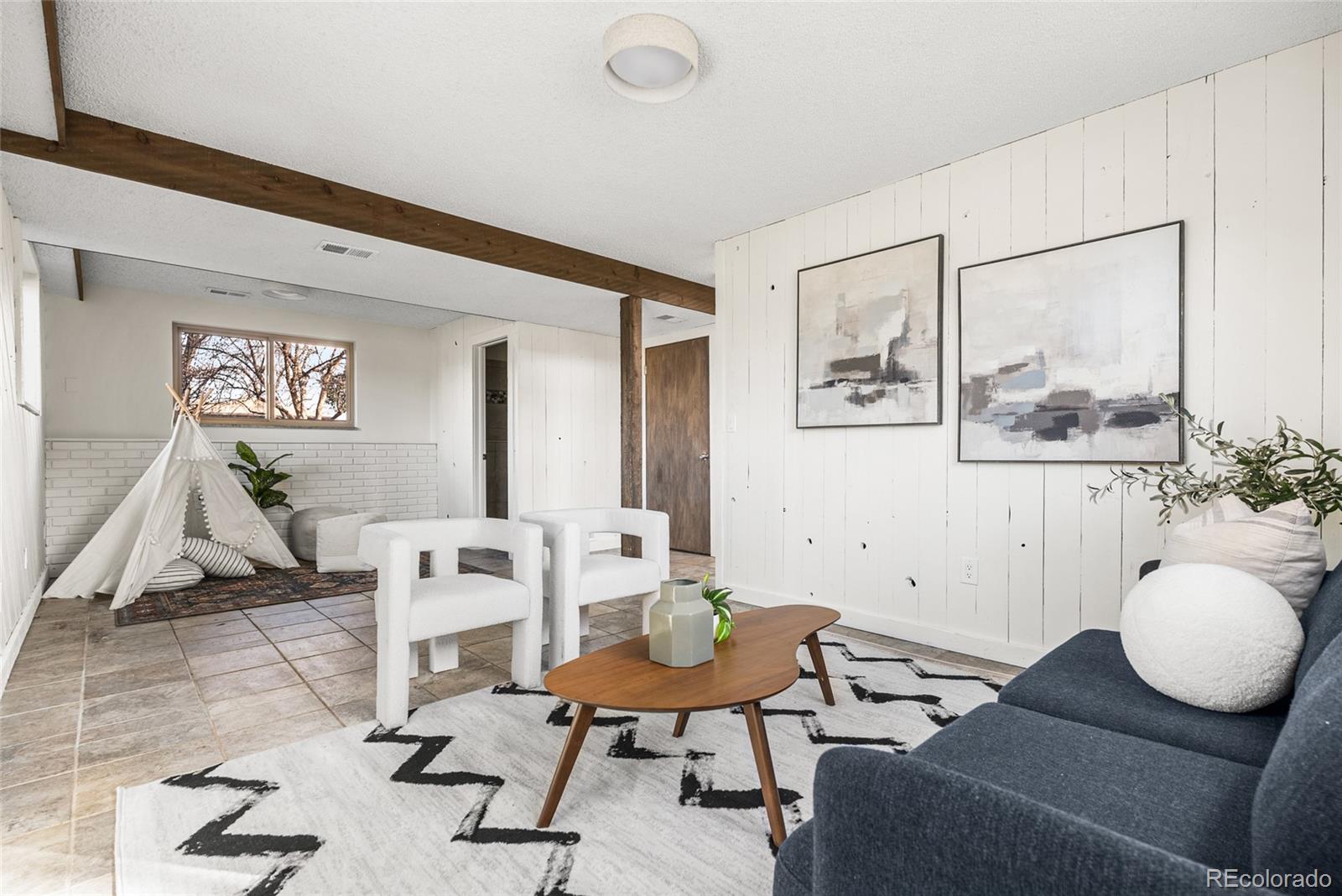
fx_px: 597
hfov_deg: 96.7
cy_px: 448
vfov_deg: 73.8
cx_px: 671
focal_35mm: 16
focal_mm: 16
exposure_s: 1/3
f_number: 8
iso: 200
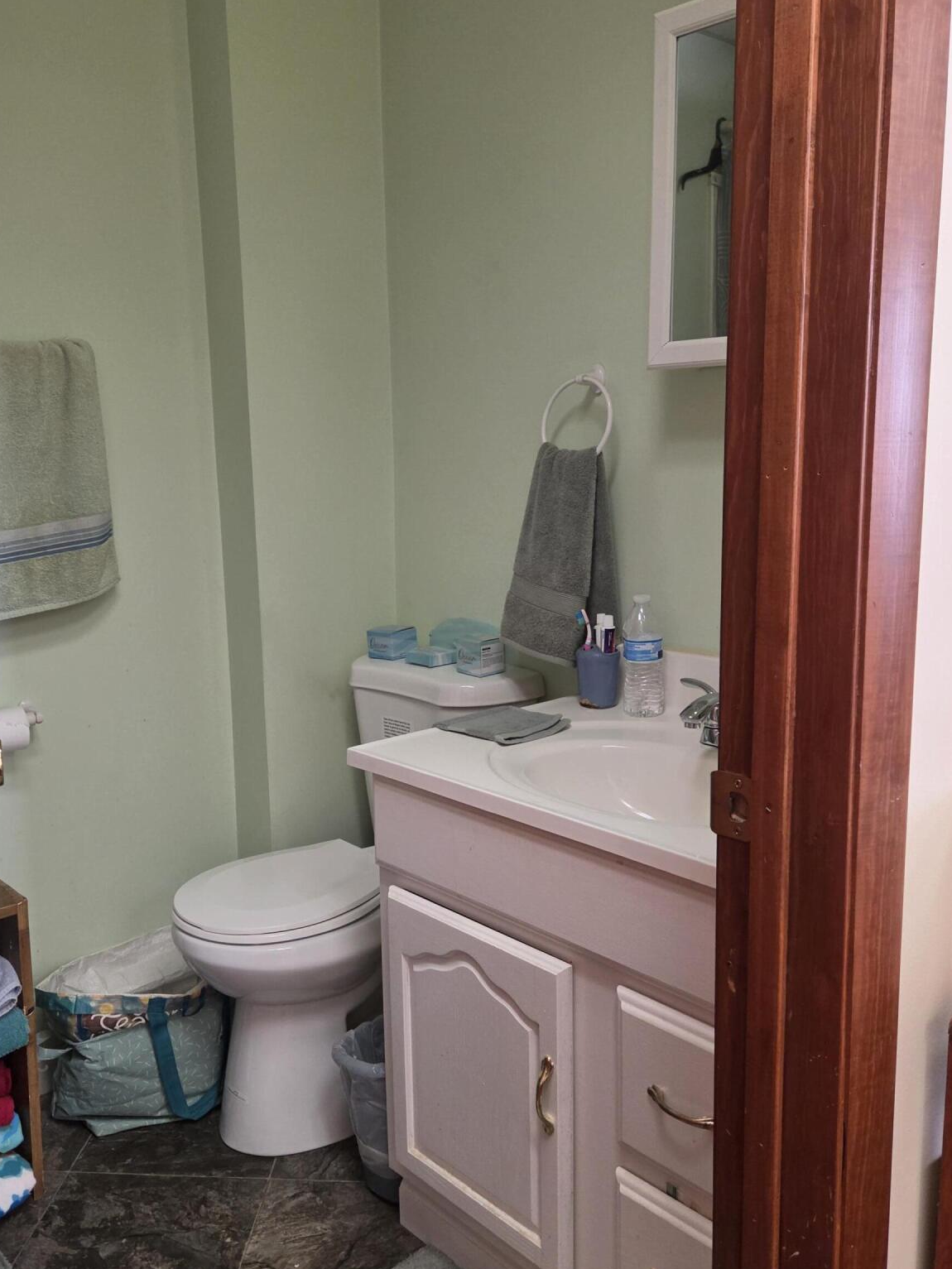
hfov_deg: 46.7
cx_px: 425
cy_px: 664
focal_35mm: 30
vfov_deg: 59.9
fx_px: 1100
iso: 320
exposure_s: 1/120
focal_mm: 5.4
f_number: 1.8
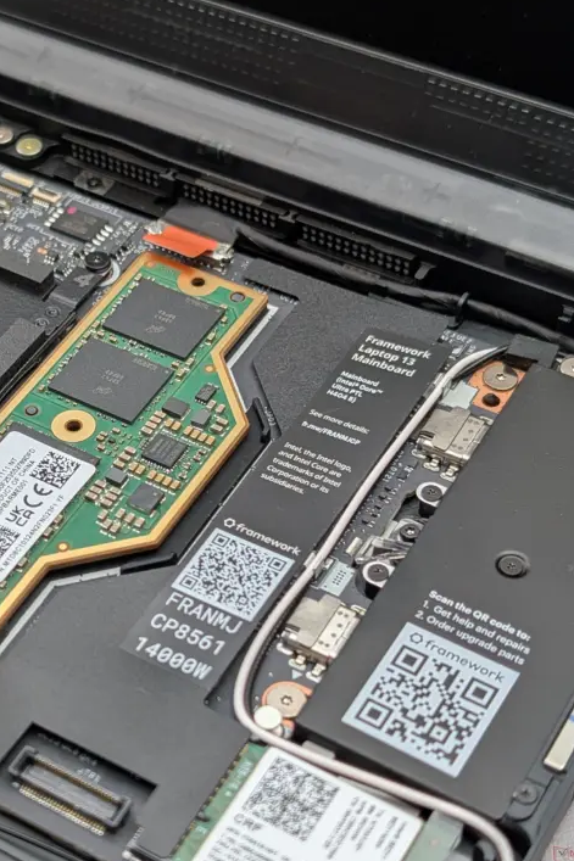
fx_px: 1651
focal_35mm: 69
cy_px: 431
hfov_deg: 19.4
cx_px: 80
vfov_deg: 29.3
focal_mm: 6.9
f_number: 1.68
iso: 20
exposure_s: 1/346
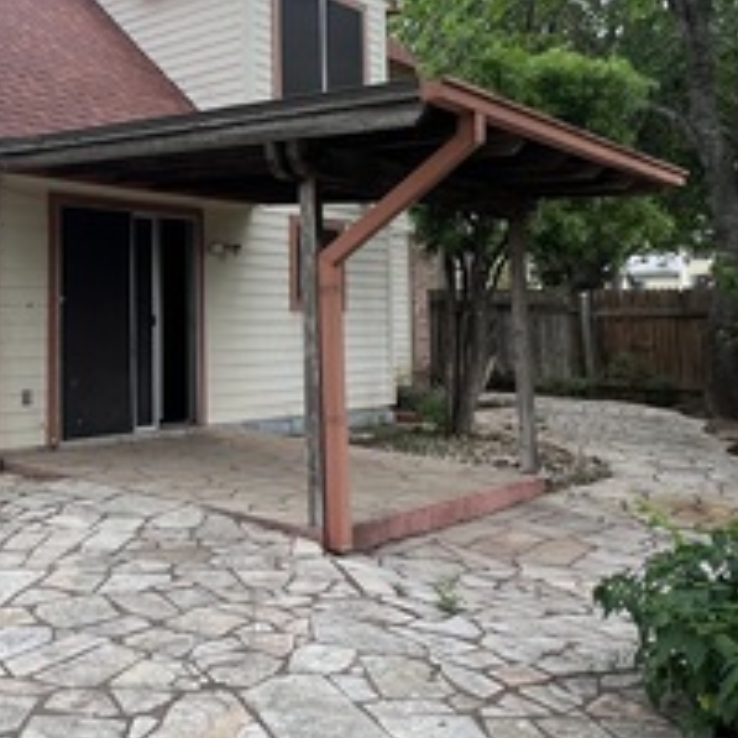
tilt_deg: +4.8
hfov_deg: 41.9
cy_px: 234
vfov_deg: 44.1
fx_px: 892
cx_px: 96
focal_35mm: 37
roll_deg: +0.5
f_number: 1.8
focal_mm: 1.57
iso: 32
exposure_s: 1/339
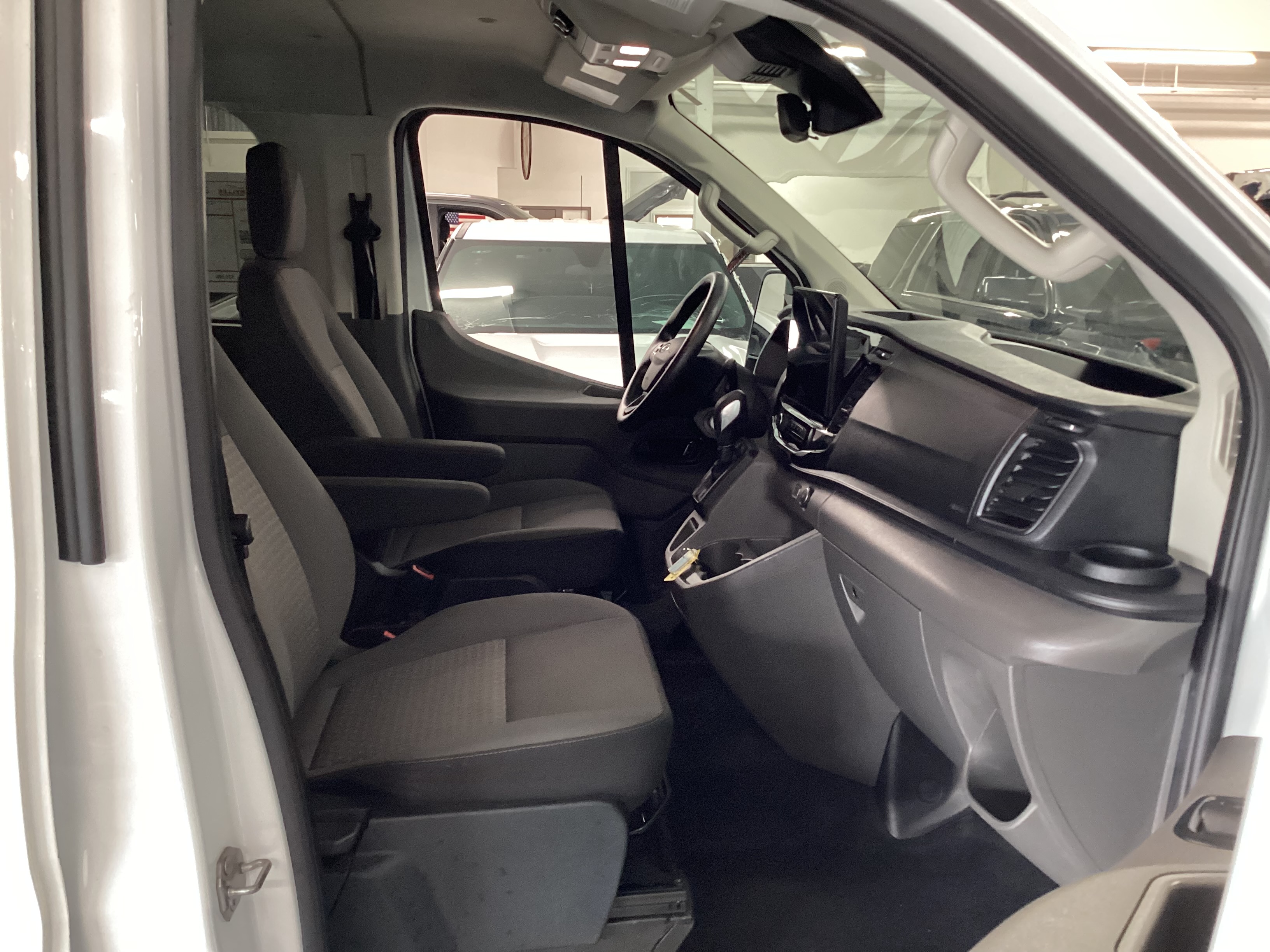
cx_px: 635
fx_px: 1137
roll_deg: -0.7
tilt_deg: -14.0
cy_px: 476
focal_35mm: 31
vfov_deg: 45.4
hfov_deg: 58.4
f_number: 2.4
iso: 320
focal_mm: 3.3
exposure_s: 1/40
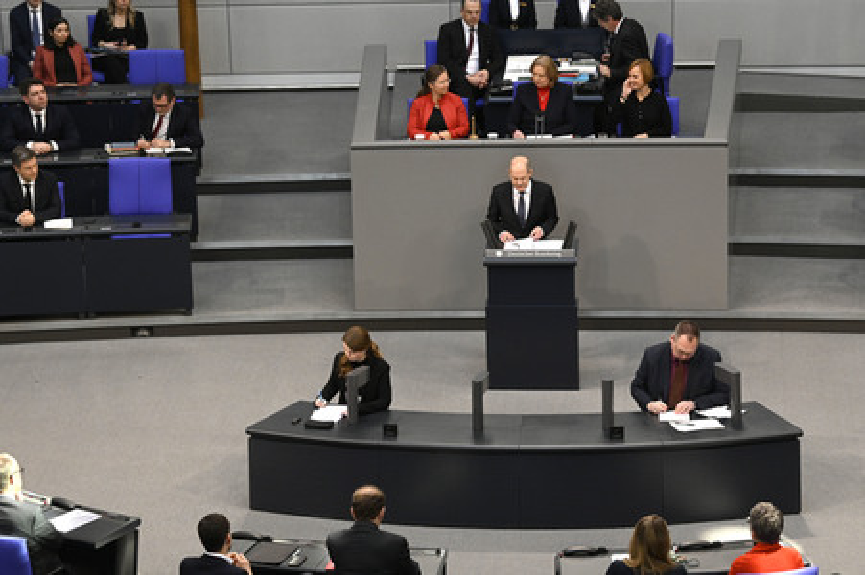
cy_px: 288
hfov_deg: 15.2
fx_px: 3241
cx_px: 432
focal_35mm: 135
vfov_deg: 10.1
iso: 4000
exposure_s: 1/250
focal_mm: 135
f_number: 5.6
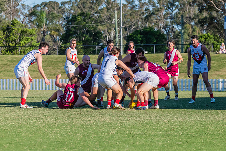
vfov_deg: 5.0
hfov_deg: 7.4
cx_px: 105
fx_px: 1743
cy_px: 87
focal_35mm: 278
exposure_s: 1/1600
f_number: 10
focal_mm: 210
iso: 800
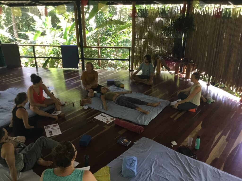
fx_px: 217
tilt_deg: -22.0
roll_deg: -0.2
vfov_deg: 45.4
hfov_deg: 58.4
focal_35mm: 31
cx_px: 121
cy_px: 90
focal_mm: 3.3
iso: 100
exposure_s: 1/30
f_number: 2.4
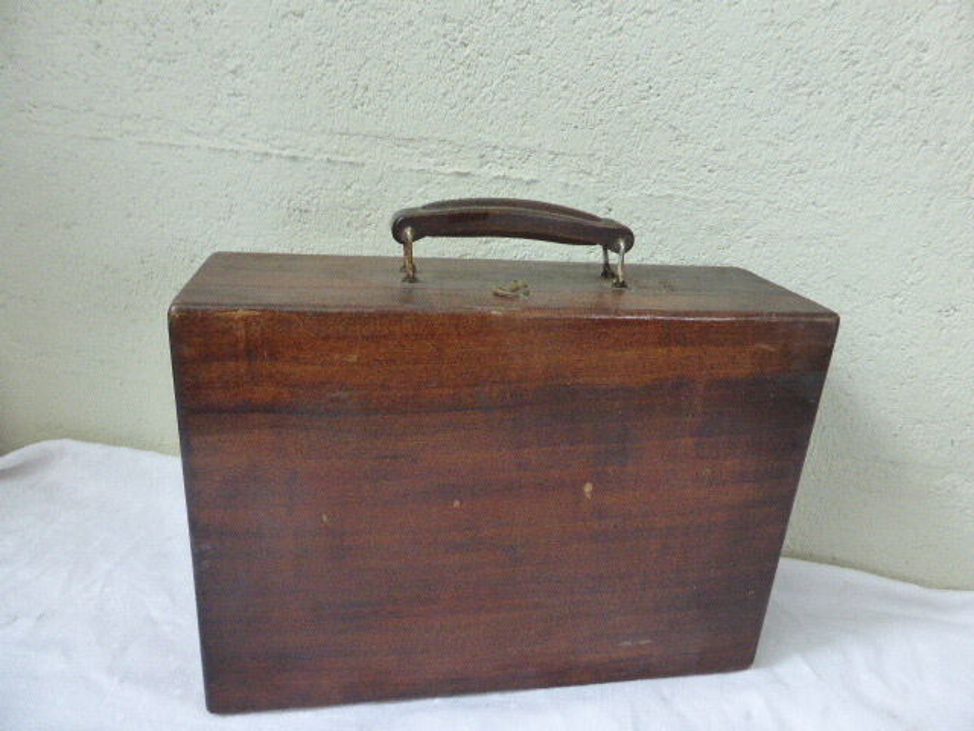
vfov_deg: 54.9
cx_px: 487
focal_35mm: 25
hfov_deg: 69.4
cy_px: 366
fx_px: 703
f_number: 3.3
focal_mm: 4.3
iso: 800
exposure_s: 1/50
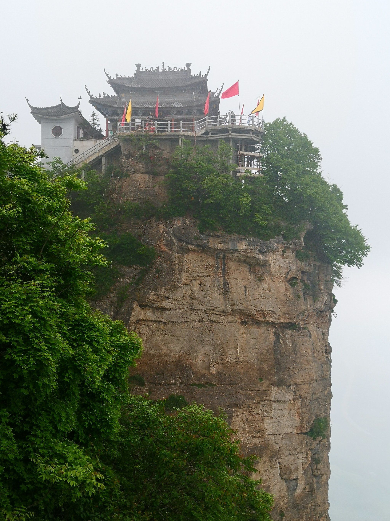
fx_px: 586
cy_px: 260
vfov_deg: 47.9
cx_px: 195
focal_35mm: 39
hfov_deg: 36.8
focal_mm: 3.95
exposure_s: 1/132
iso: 50
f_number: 1.6
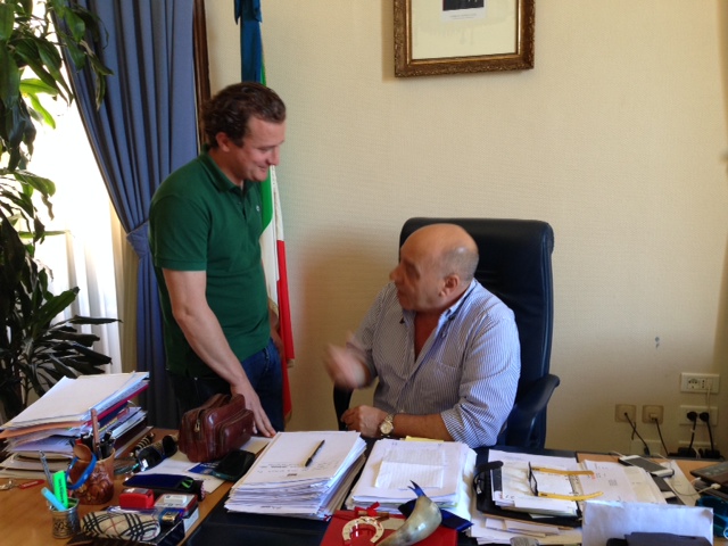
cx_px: 364
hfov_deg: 55.4
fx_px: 694
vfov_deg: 42.9
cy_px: 273
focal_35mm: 33
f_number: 2.4
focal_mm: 4.12
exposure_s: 1/20
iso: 100
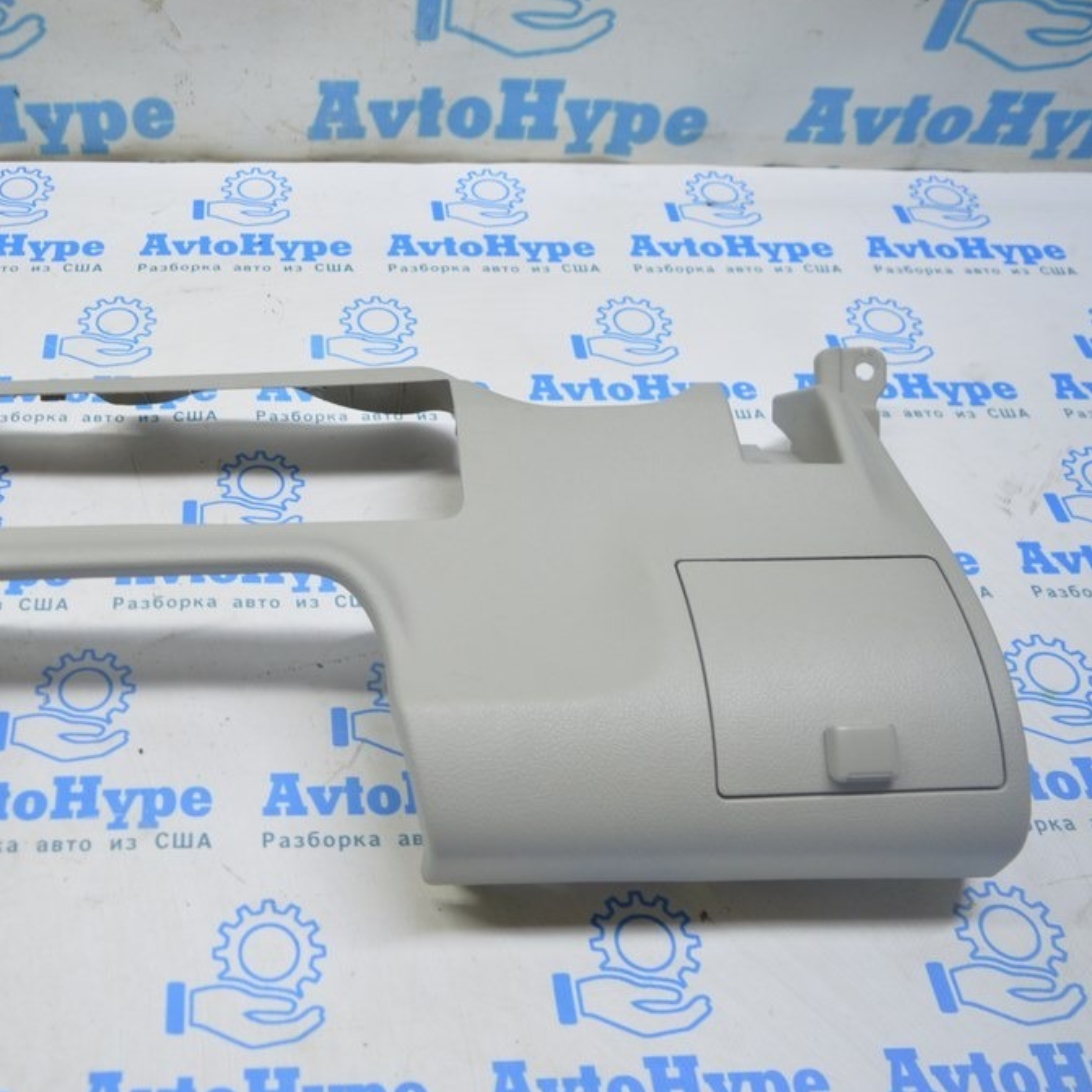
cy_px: 543
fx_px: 1249
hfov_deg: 45.7
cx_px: 286
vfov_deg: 47.2
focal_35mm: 35
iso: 400
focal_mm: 18
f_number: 3.5
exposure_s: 1/50
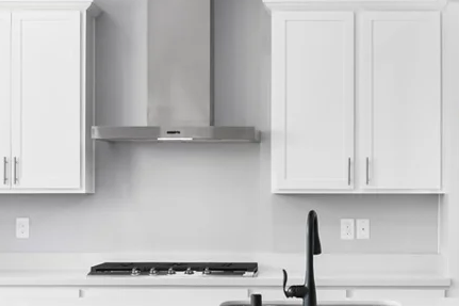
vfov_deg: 15.5
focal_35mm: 88
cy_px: 187
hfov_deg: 23.0
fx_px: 1122
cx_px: 313
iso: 500
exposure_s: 1/20
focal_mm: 25
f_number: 8
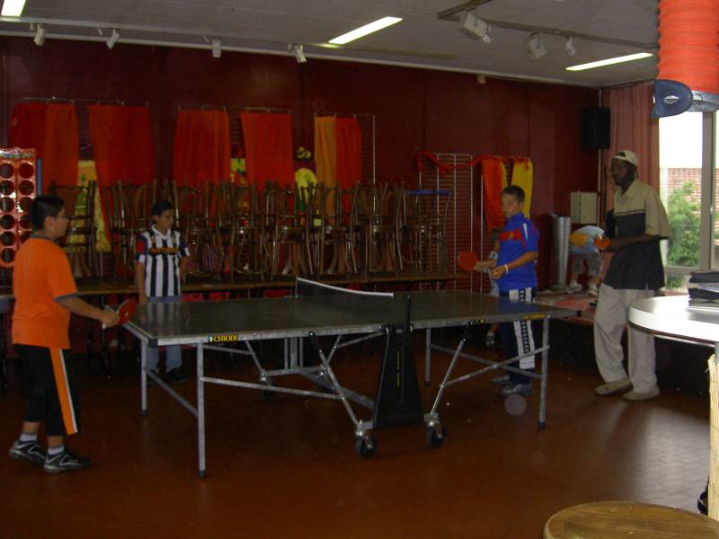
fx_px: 810
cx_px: 360
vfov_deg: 36.8
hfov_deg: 47.9
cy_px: 270
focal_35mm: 39
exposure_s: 1/60
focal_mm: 8
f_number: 2.8
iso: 100
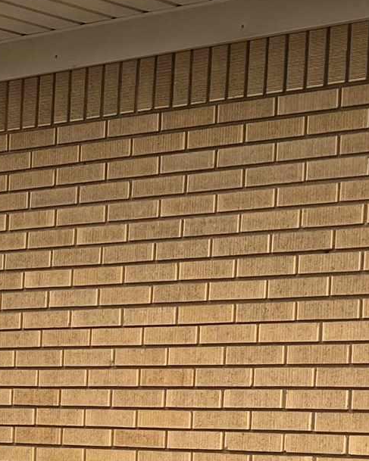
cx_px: -180
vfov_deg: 14.8
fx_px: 1748
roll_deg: -1.7
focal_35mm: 128
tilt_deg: -2.1
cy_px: 473
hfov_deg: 11.6
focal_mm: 5.7
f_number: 1.5
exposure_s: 1/2299
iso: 50
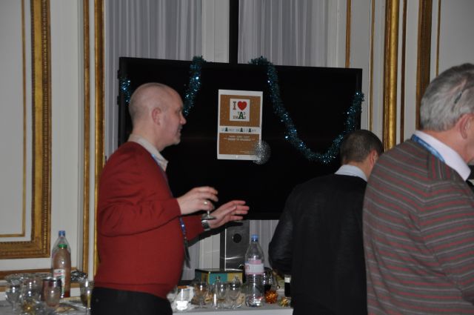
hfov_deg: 15.2
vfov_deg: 10.1
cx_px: 237
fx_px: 1775
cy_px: 158
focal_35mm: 135
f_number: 5.3
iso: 800
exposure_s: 1/60
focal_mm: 90
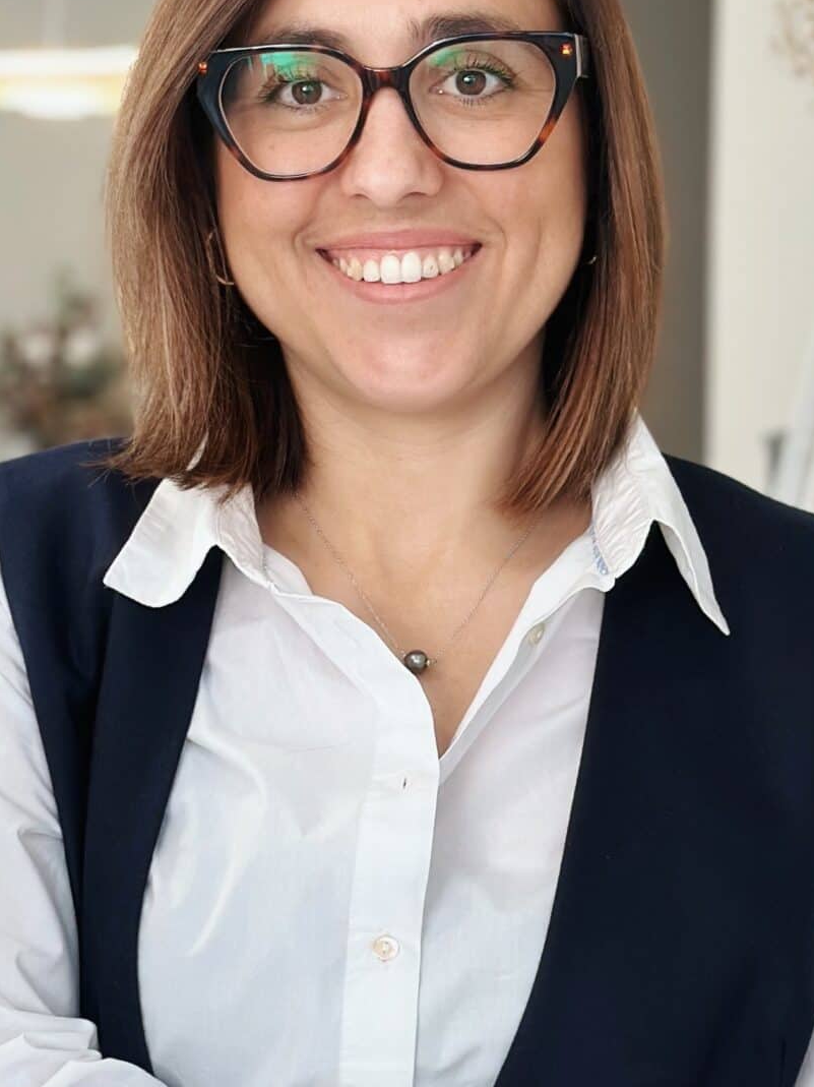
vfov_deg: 17.1
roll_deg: -1.5
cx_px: 372
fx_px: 3608
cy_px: 575
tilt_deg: -3.1
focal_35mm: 115
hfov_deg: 12.9
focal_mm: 6.86
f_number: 1.78
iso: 64
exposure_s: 1/100
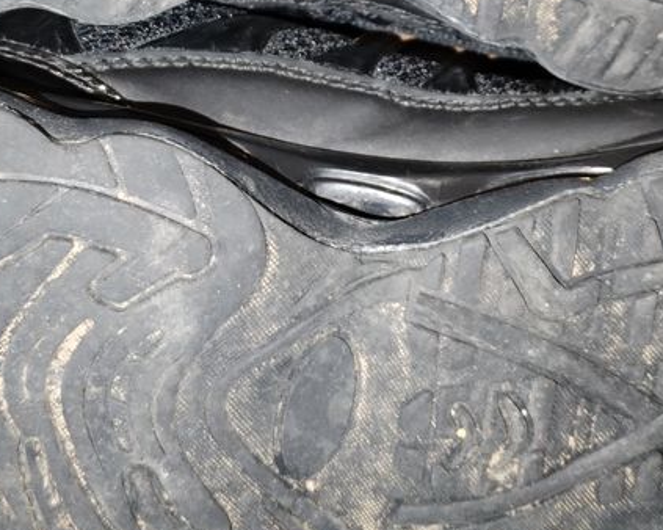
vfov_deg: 24.7
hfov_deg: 31.4
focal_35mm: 60
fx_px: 1177
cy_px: 63
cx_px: 384
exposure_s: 1/25
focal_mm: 4.75
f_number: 1.8
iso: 886
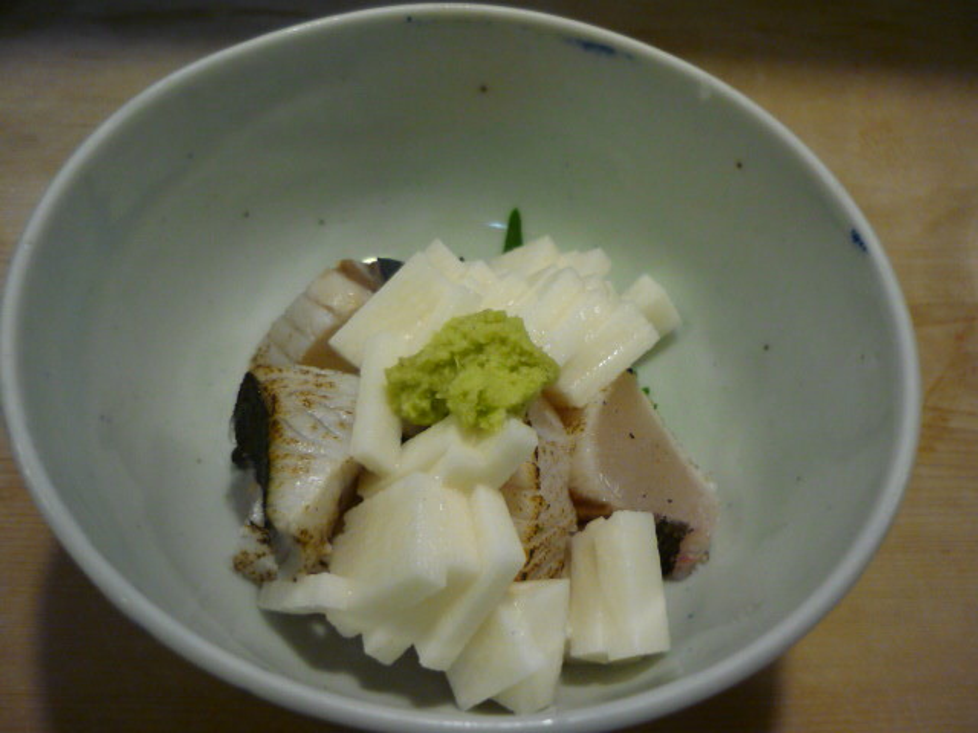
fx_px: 932
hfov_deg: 55.4
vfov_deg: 42.9
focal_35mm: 33
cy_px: 366
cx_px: 489
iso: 250
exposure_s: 1/30
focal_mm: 5.5
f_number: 2.8
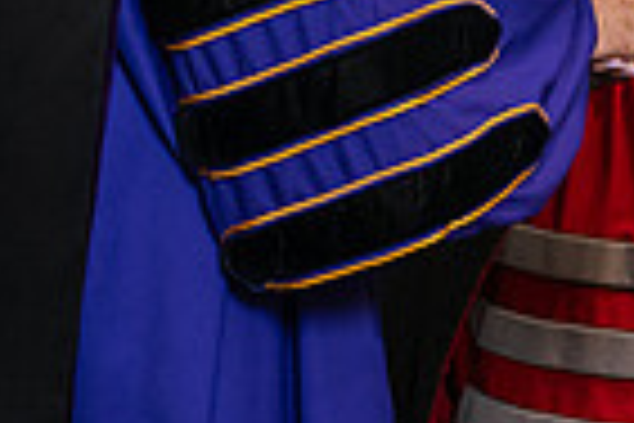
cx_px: 418
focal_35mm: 255
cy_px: -340
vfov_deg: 5.3
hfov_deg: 8.1
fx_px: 4490
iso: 1600
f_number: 5
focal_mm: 62
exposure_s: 1/125
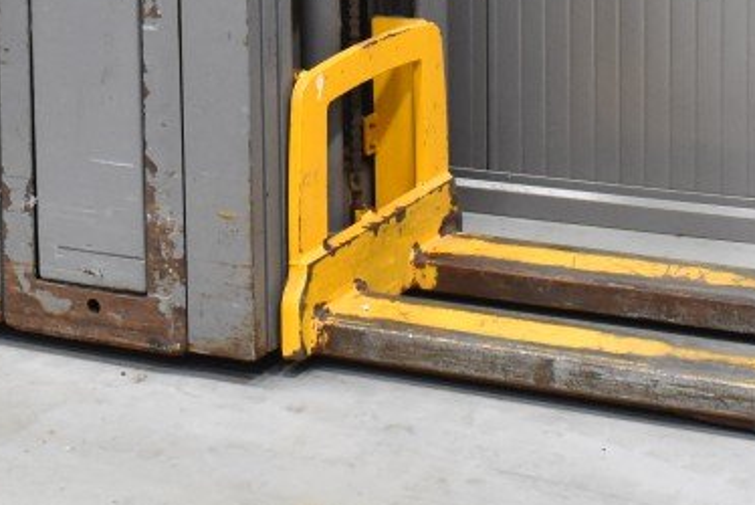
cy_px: -257
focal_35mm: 111
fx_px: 2321
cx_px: 277
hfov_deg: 18.4
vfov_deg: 11.8
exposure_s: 1/40
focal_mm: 23
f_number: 5
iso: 1600
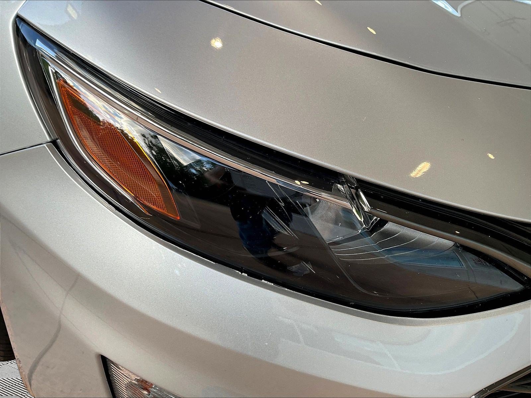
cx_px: 266
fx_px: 445
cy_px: 199
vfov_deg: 48.2
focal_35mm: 29
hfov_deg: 61.7
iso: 16
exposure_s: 1/124
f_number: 1.8
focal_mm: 3
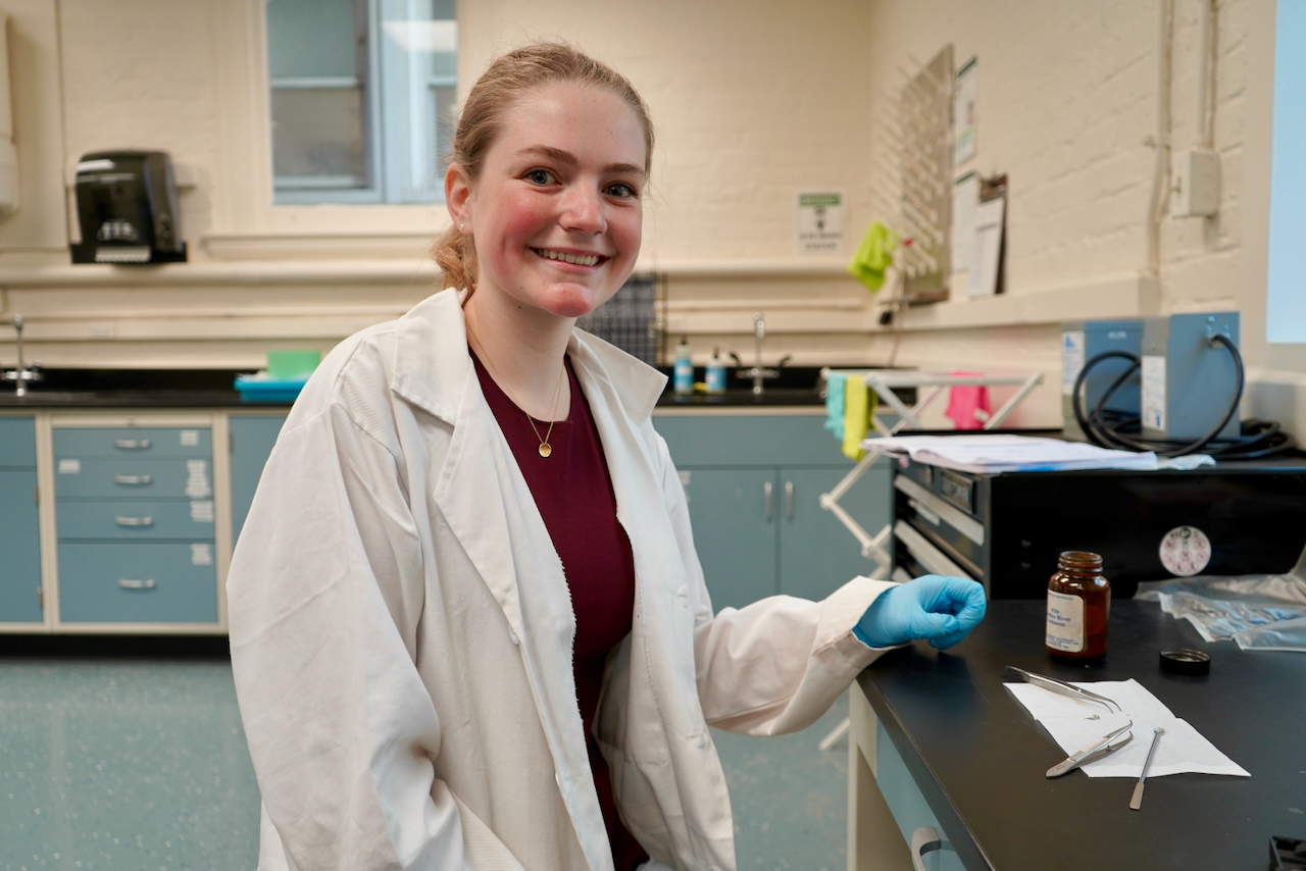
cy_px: 436
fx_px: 1052
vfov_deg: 45.0
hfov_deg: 63.6
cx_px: 653
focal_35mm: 29
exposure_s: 1/160
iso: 640
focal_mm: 29
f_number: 4
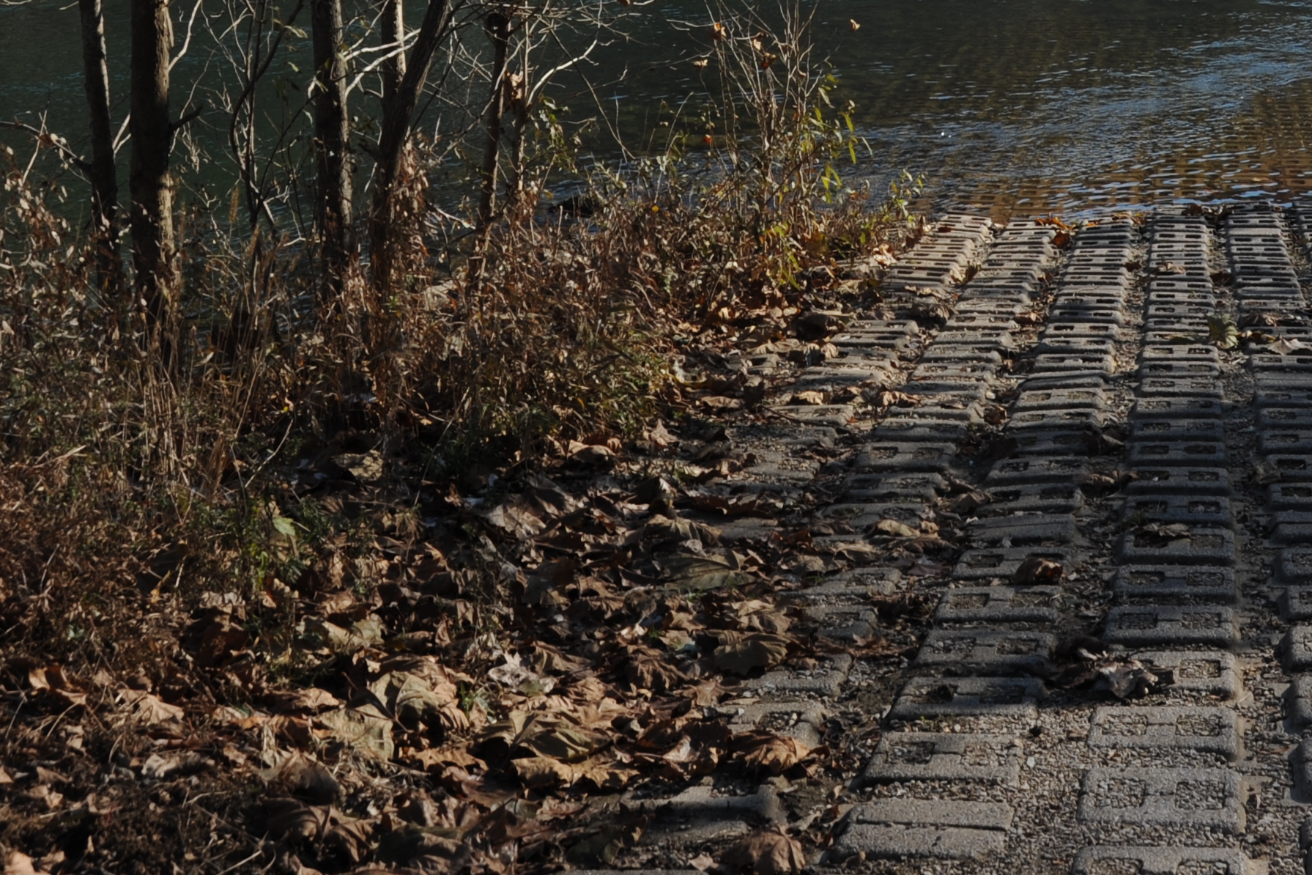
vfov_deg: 17.4
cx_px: 883
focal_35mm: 76
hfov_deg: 26.5
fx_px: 2770
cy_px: -76
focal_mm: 32
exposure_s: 1/320
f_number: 10
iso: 200
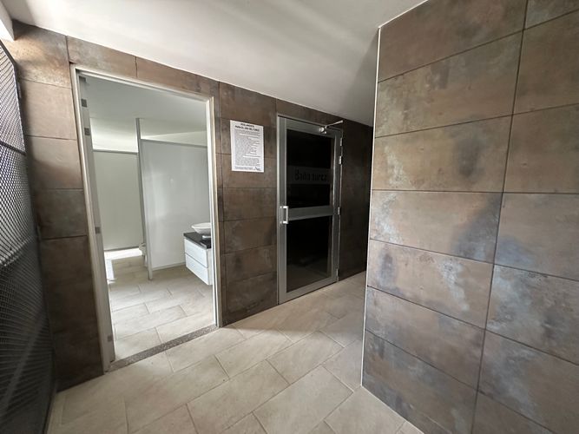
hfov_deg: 102.1
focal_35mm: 14
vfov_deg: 85.7
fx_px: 234
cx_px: 290
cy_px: 217
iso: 800
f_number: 2.2
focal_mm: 2.22
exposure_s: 1/60
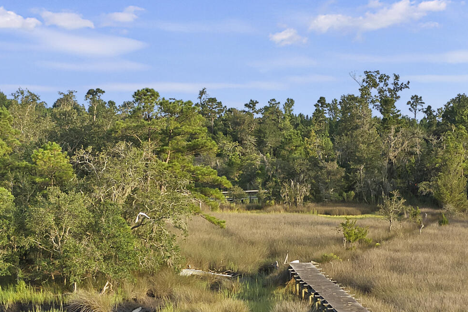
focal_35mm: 86
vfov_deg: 15.8
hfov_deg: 23.2
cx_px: 395
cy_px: 213
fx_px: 1118
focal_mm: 10.26
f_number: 4
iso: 100
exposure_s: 1/100
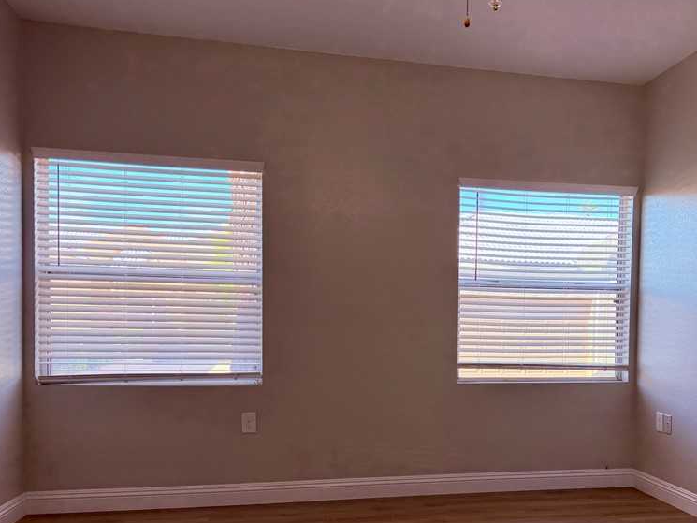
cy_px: 349
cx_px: 457
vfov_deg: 42.4
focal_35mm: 33
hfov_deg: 54.4
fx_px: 665
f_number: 1.78
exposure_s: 1/171
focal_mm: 6.76
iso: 80
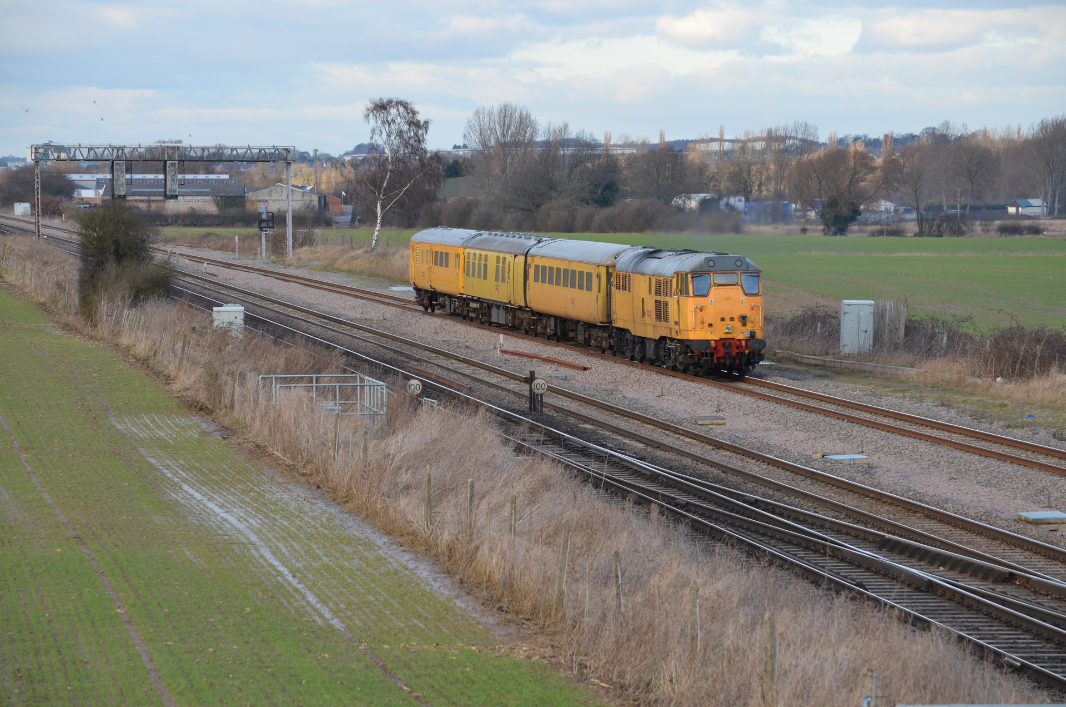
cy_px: 354
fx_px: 5142
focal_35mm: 174
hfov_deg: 11.8
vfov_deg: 7.9
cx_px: 533
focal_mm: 116
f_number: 6.3
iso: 200
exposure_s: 1/160
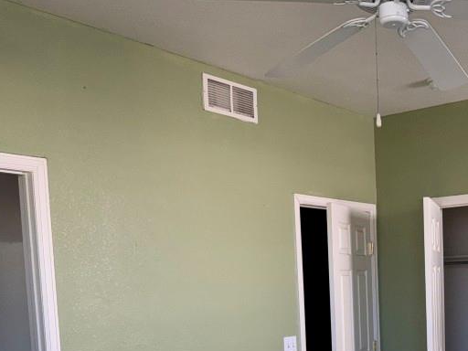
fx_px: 649
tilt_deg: -5.4
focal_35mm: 48
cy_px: 335
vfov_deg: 28.7
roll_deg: +1.9
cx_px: 417
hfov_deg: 37.2
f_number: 1.78
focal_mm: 6.76
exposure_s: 1/243
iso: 50
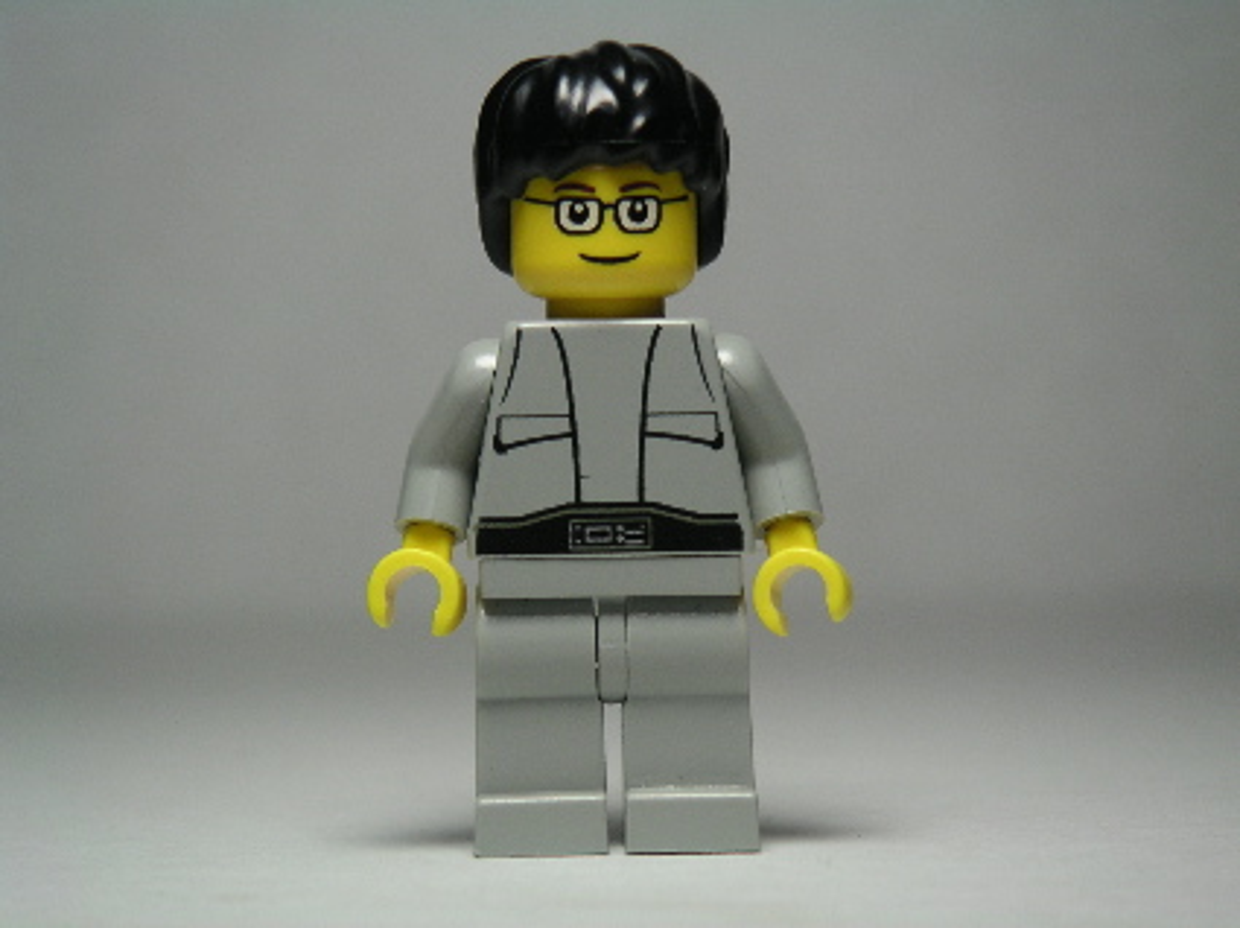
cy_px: 464
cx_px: 620
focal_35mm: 111
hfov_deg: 17.7
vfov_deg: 13.3
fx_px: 3973
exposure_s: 1/111
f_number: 3.6
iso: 64
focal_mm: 17.1
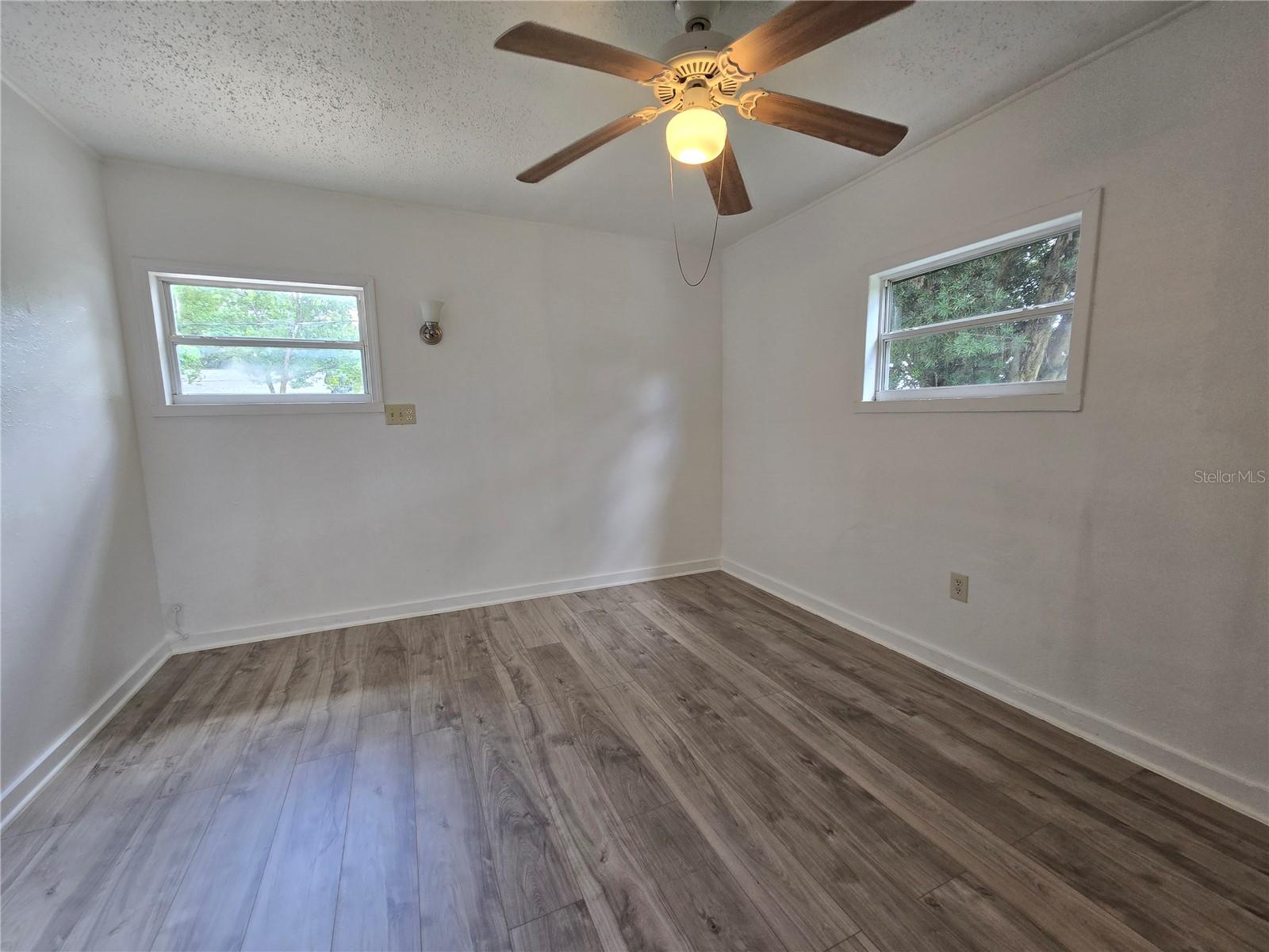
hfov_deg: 106.2
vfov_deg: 89.9
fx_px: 477
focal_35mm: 13
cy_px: 476
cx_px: 634
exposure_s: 1/60
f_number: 2.2
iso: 125
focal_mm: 2.2
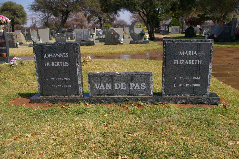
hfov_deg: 55.1
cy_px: 80
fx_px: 229
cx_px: 120
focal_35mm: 34
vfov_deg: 38.3
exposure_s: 1/350
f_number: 8
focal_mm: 23
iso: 200
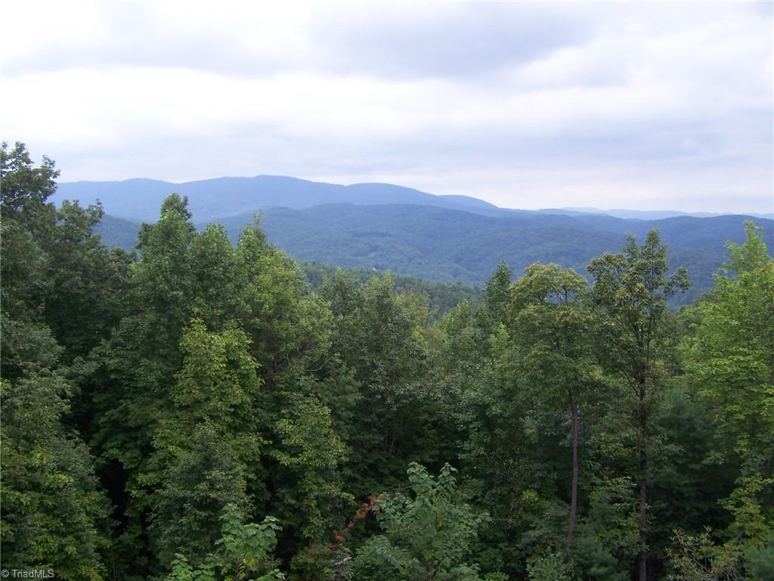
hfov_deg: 49.0
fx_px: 850
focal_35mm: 38
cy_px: 290
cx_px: 387
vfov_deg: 37.7
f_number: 2.8
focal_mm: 6.3
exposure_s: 1/200
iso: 64
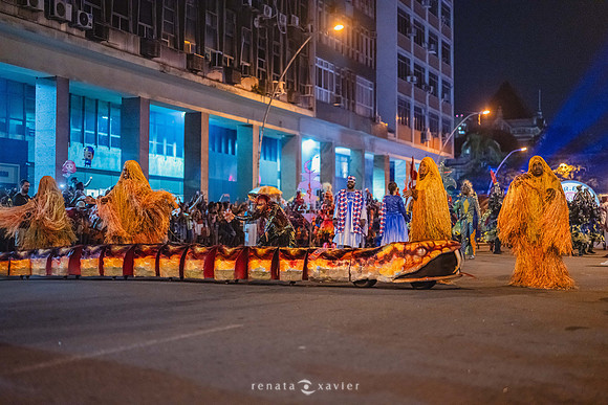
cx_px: 304
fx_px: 845
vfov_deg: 27.0
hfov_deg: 39.6
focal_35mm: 50
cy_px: 202
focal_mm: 50
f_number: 1.2
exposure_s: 1/320
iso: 6400
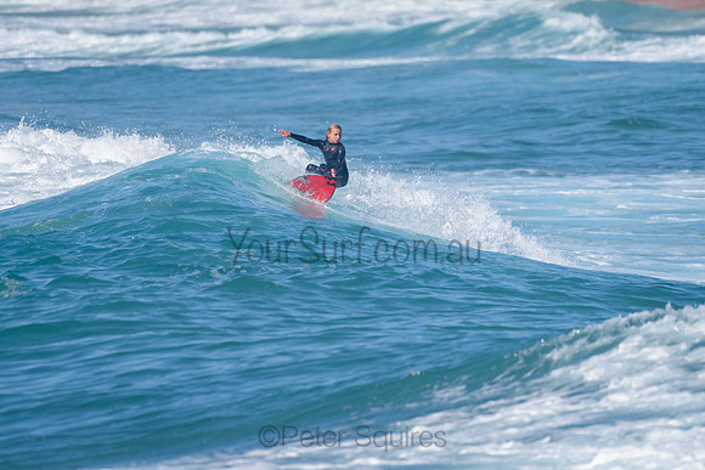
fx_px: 12003
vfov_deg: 2.2
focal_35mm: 613
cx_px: 312
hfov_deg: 3.4
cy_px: 197
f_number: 5.6
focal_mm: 500
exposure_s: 1/2000
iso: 140
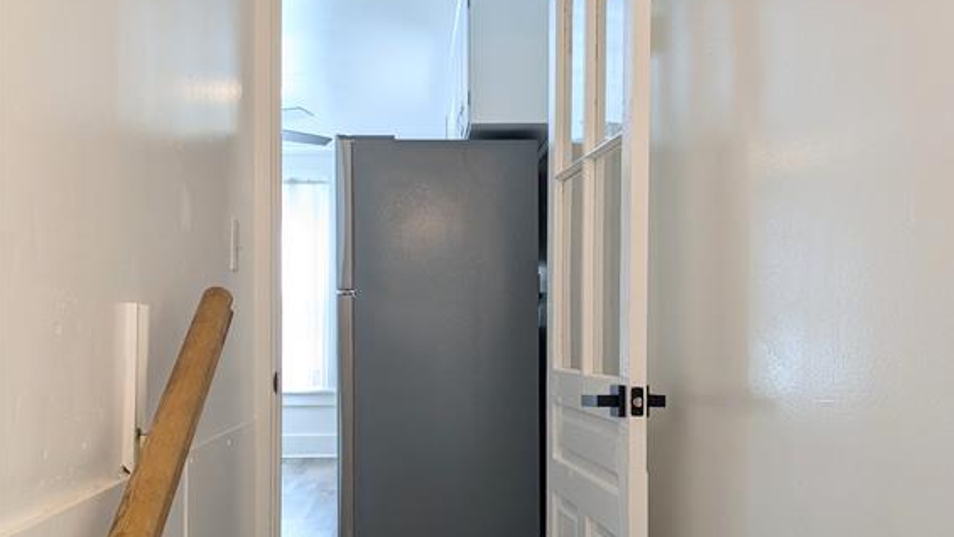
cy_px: 355
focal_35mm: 40
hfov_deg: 50.5
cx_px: 483
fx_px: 1012
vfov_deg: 29.5
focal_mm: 4.38
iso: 78
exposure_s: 1/120
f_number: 1.73
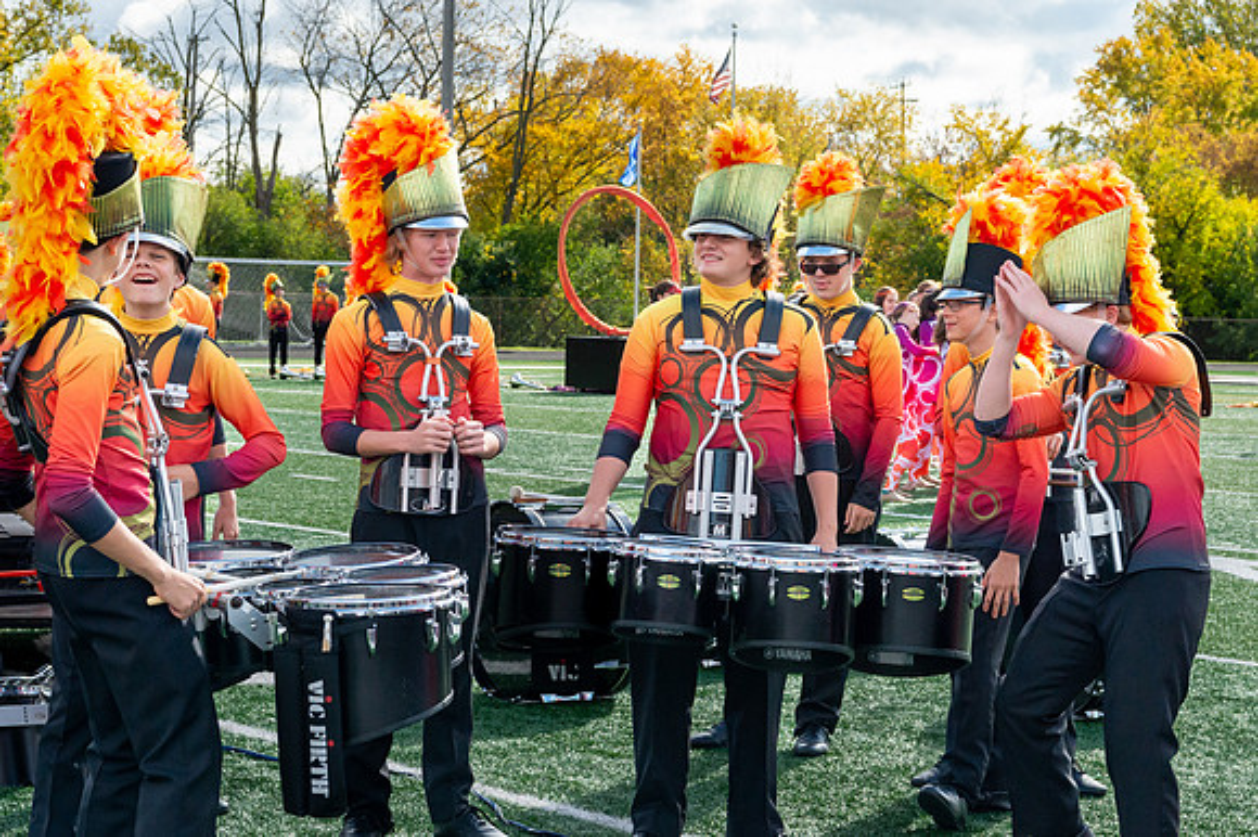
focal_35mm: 81
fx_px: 2816
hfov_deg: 25.2
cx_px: 692
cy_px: 412
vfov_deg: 16.9
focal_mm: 70
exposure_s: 1/1600
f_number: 10
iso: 1600
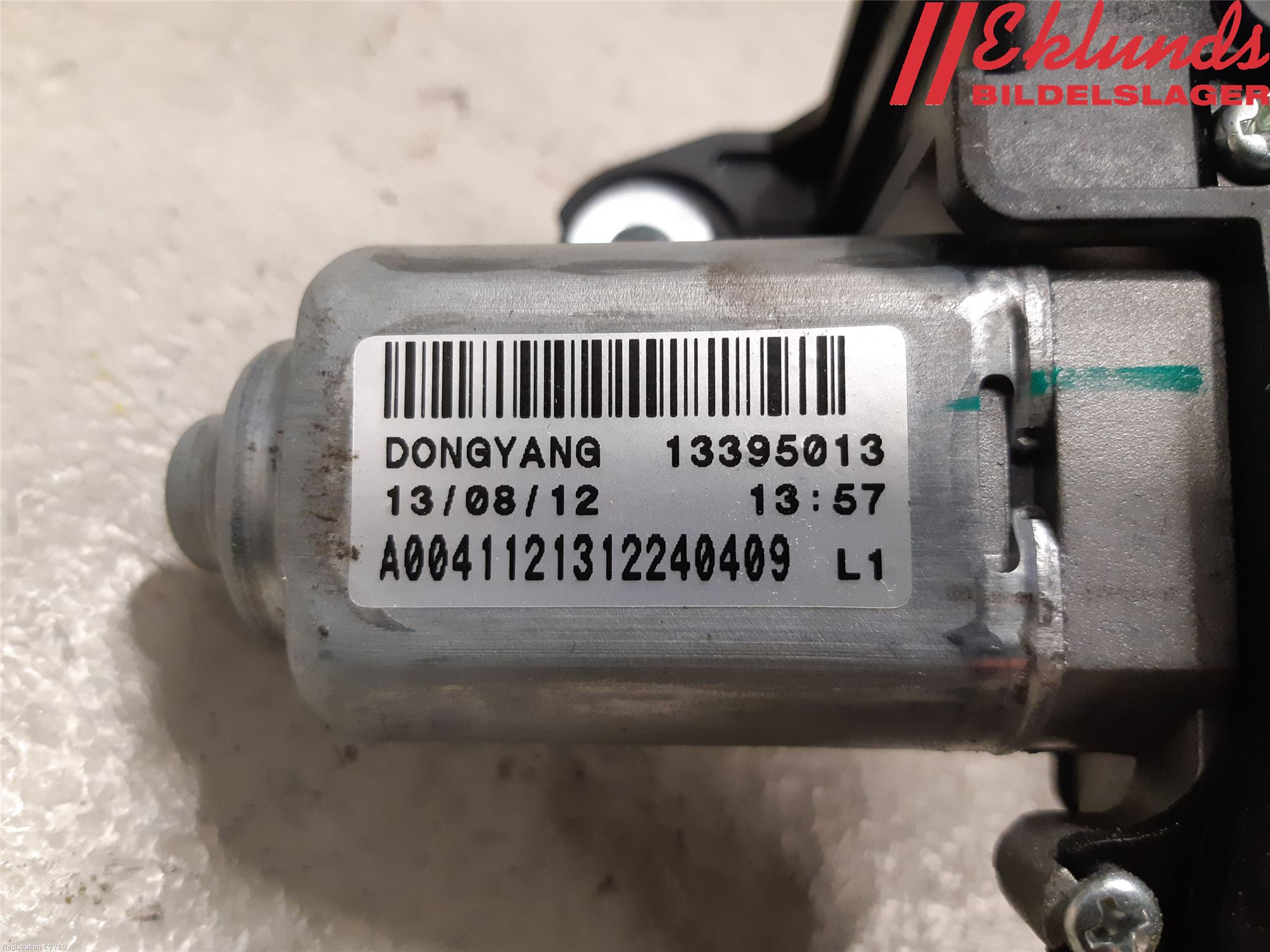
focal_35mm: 26
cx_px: 635
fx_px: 954
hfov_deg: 67.3
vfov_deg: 53.1
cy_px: 476
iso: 250
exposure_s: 1/50
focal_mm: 3.93
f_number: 1.7
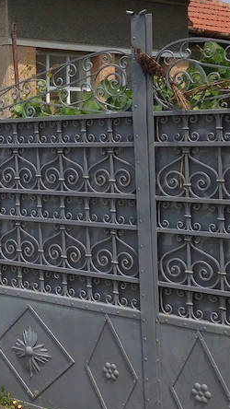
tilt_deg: +0.9
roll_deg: +0.8
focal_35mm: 81
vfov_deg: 26.1
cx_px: -135
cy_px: 147
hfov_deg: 13.8
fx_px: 878
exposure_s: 1/1808
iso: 50
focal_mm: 4.12
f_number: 2.4
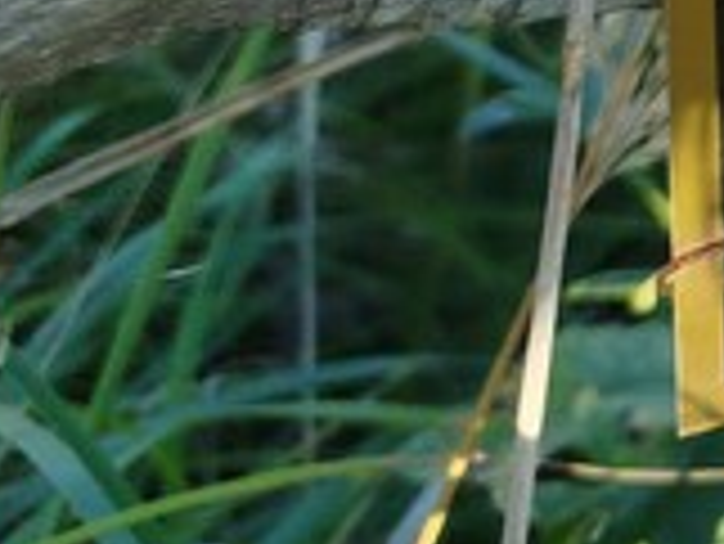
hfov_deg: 13.3
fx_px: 2491
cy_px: -620
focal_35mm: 119
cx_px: 1605
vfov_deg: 11.1
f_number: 1.7
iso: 50
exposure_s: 1/294
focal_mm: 5.31
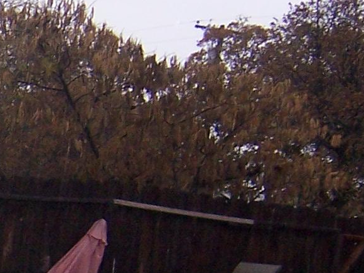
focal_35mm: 131
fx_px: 1378
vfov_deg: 10.9
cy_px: 409
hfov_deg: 13.1
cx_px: -355
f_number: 2.8
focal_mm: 5.5
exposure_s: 1/90
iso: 140
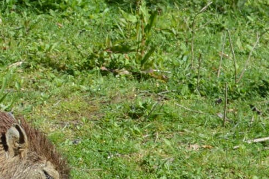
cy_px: 159
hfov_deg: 5.0
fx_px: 3046
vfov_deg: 3.4
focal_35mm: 408
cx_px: -214
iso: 100
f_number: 7.1
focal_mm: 52
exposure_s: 1/200
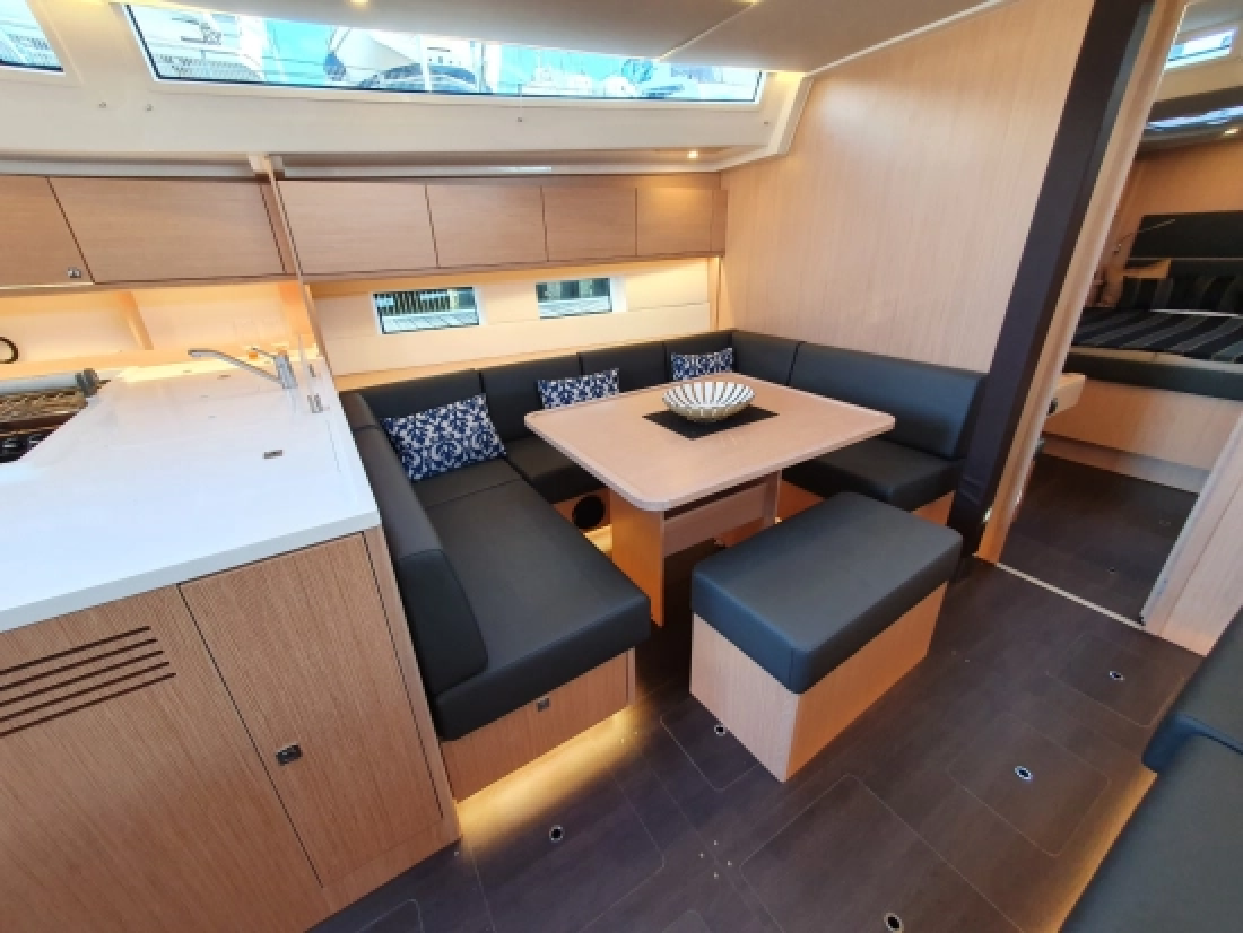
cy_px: 466
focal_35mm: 13
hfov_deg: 106.2
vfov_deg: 90.0
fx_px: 467
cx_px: 622
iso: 160
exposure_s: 1/50
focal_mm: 1.8
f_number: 2.2
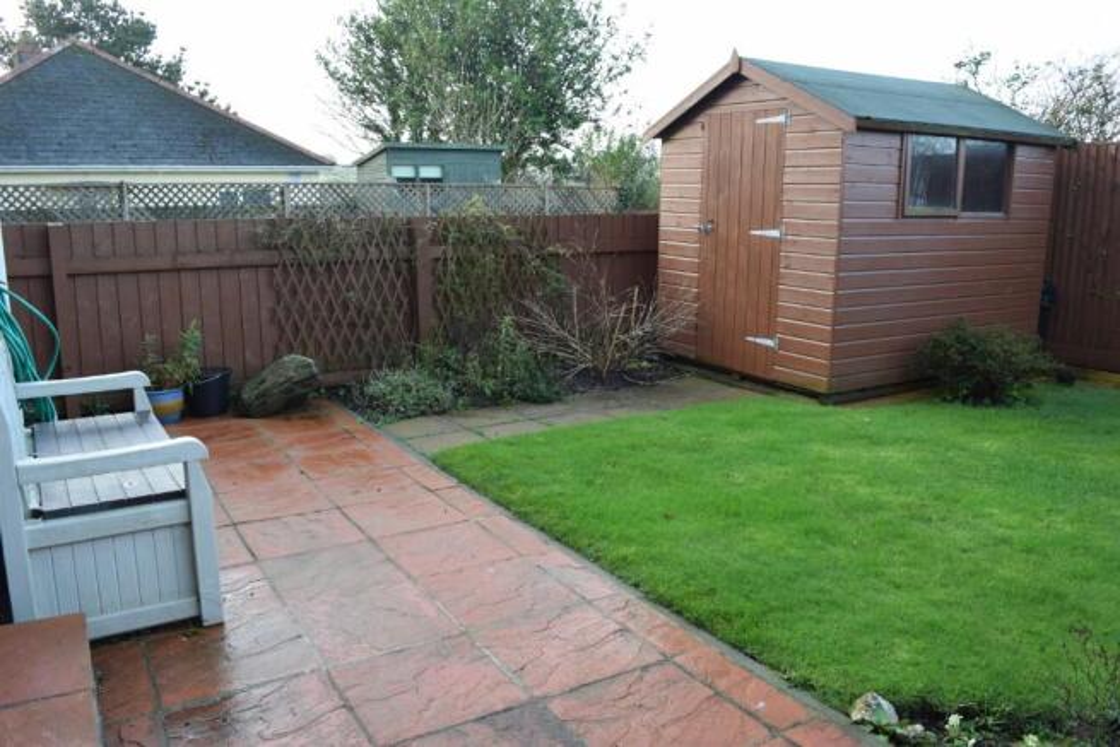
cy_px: 374
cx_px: 560
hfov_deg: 67.4
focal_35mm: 27
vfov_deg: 48.0
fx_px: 840
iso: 400
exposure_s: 1/125
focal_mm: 18
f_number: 5.6
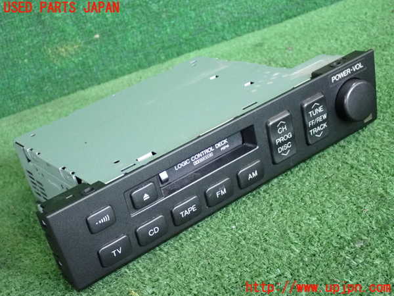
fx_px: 660
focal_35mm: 58
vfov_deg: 25.2
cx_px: 197
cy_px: 148
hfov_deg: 33.2
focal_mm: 10.35
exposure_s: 1/125
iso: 1600
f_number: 3.5
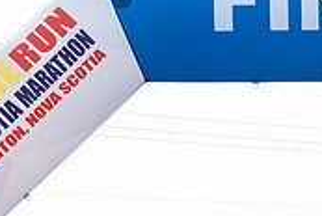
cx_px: 389
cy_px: 392
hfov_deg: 10.1
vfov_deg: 6.7
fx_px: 1792
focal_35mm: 200
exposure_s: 1/2500
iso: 800
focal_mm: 48
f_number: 4
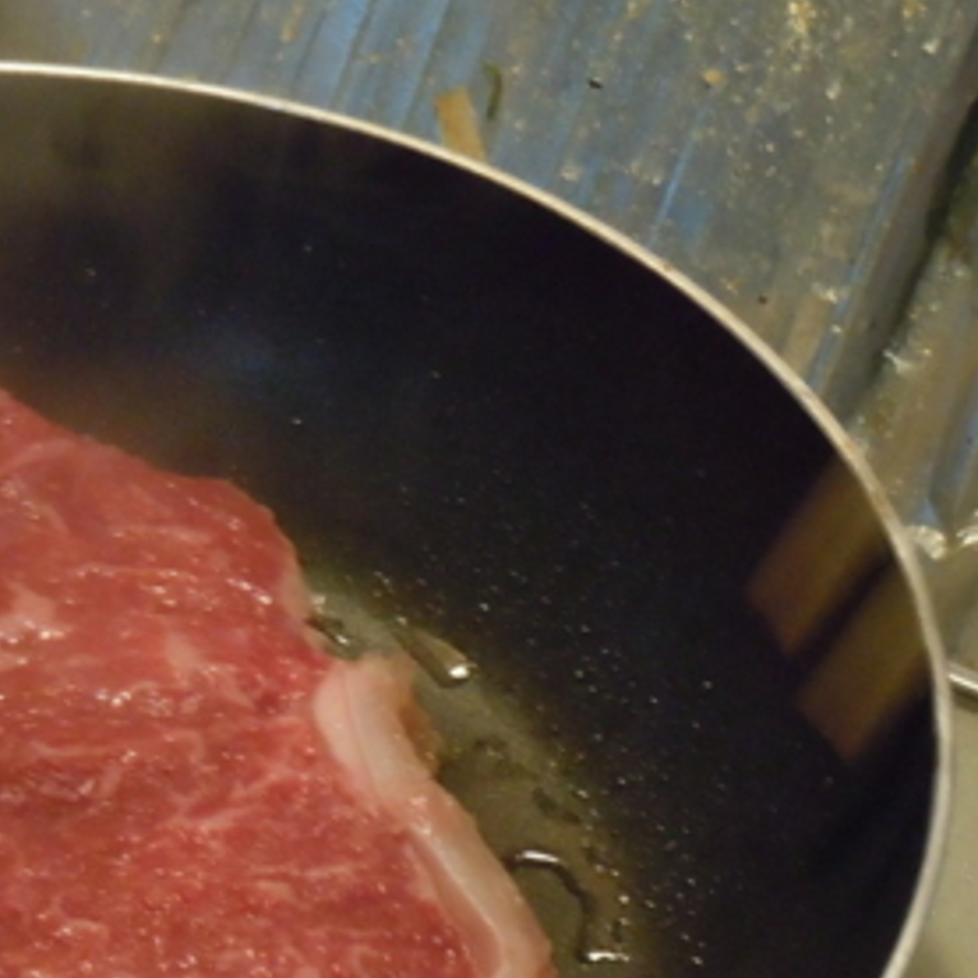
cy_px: 756
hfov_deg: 7.8
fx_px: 7096
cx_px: -56
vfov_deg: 7.9
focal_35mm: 222
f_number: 4.6
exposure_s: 1/13
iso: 800
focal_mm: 20.9
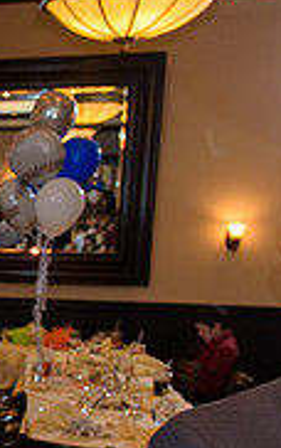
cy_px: 343
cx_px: -330
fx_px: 954
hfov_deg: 13.6
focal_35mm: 78
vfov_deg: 26.1
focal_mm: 24
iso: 1600
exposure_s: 1/125
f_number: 3.2
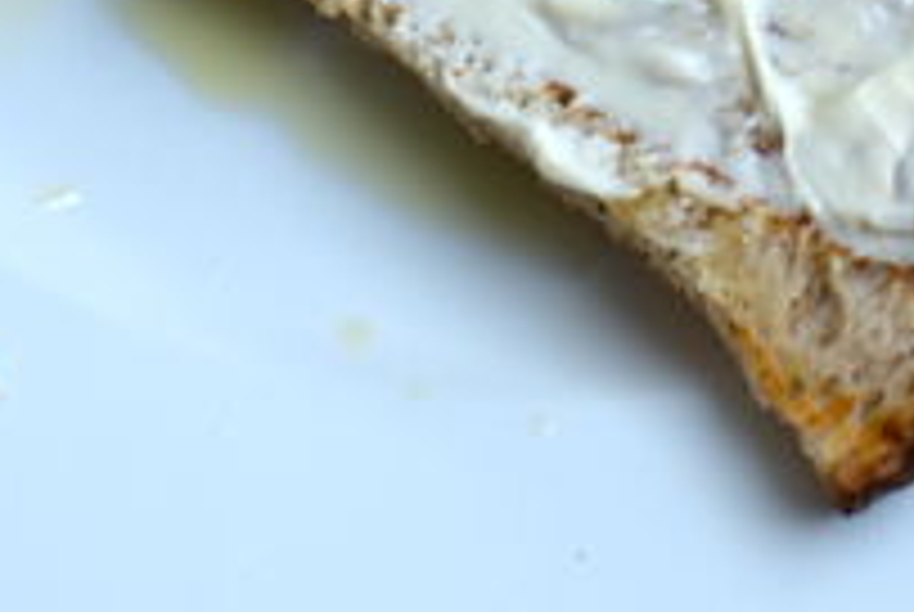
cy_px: -454
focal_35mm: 166
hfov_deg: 12.2
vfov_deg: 8.0
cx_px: 991
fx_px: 4221
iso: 125
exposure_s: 1/140
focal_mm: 30
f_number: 2.8
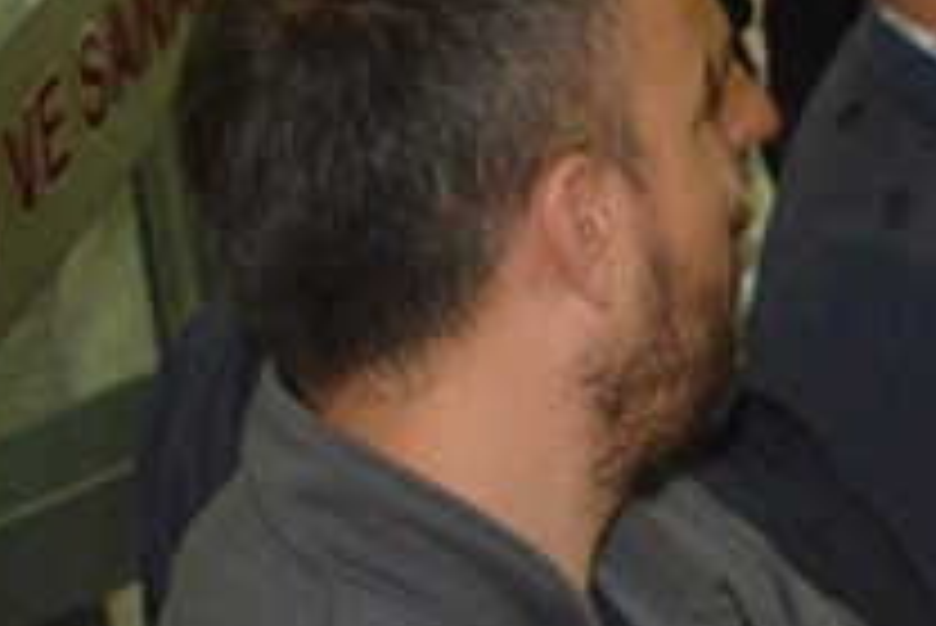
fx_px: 4605
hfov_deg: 10.3
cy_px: 9
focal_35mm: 177
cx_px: 2146
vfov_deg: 7.7
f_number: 3.5
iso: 1000
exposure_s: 1/60
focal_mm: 18
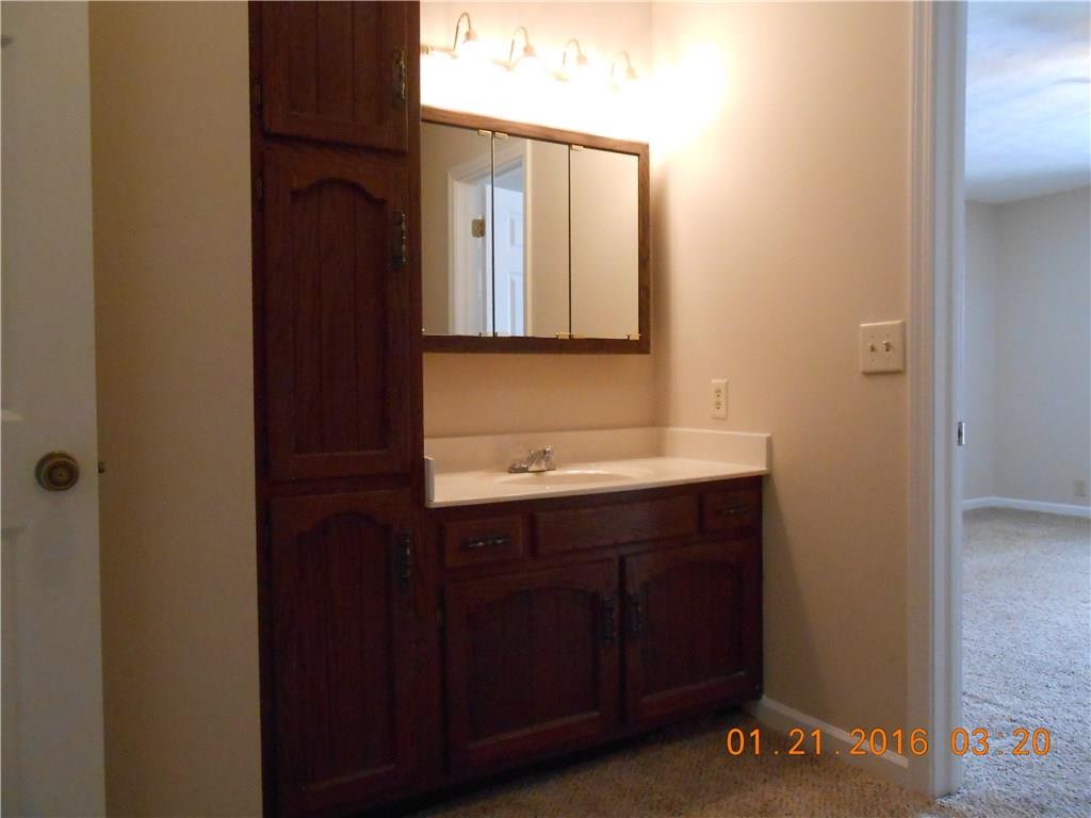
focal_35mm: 26
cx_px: 546
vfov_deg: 53.1
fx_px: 819
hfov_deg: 67.3
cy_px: 409
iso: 800
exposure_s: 1/50
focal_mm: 4.6
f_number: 3.5
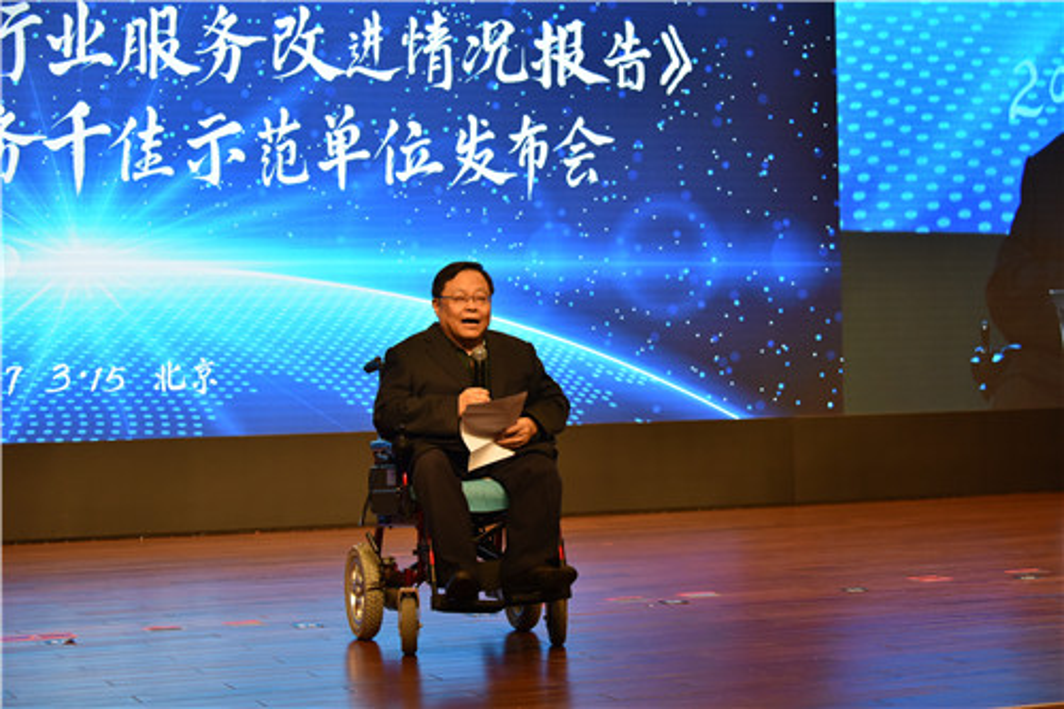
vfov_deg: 17.1
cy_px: 354
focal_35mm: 80
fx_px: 2364
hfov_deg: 25.4
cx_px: 532
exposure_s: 1/200
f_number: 4.5
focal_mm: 80
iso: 1000
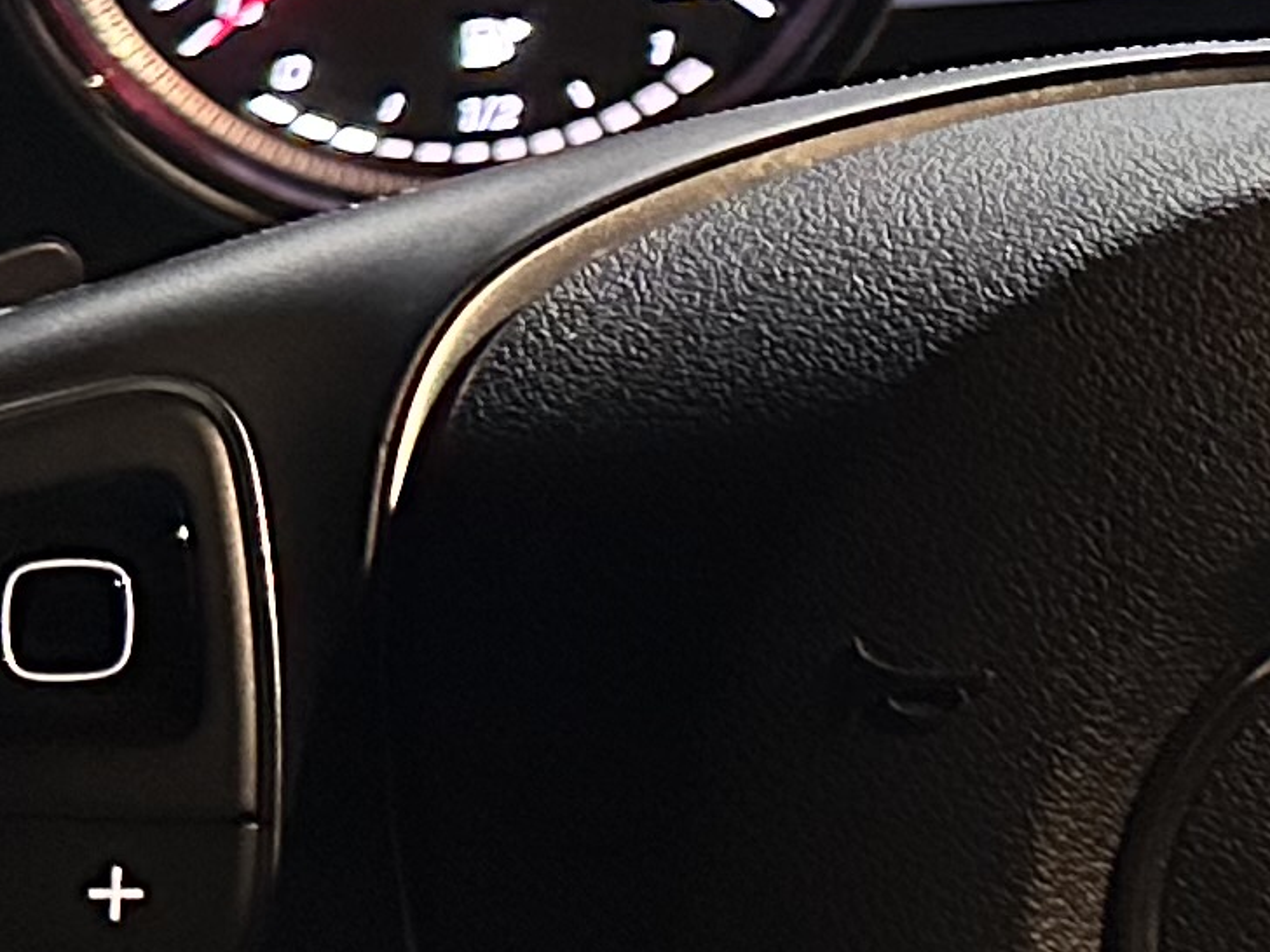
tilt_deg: -14.7
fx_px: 4880
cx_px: 2093
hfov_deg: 13.6
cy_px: -173
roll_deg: -0.5
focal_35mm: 133
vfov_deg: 11.0
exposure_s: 1/42
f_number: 1.78
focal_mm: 6.86
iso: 800
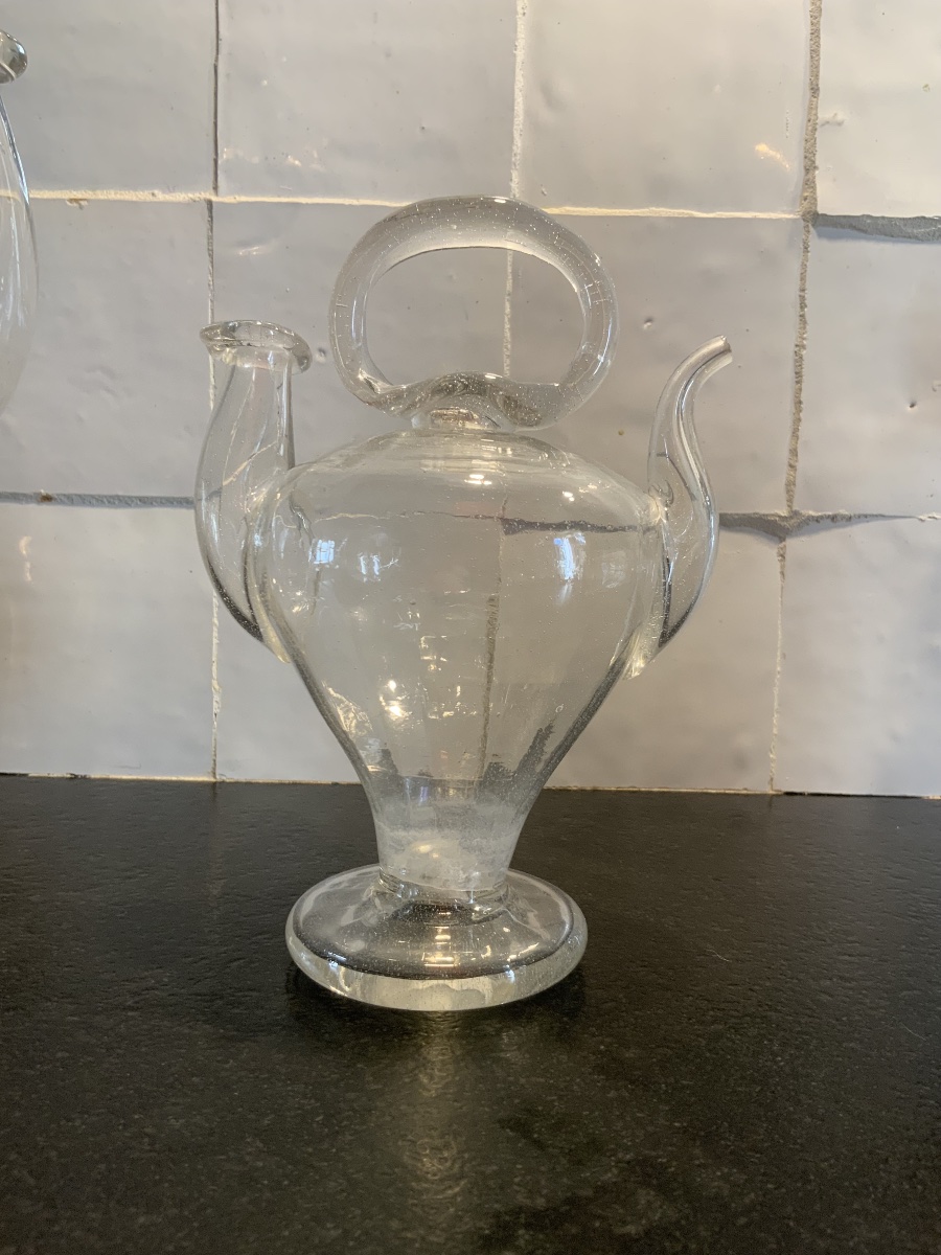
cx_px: 470
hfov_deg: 48.2
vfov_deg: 61.7
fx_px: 1051
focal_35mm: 29
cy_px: 628
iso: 40
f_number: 1.8
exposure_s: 1/50
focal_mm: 3
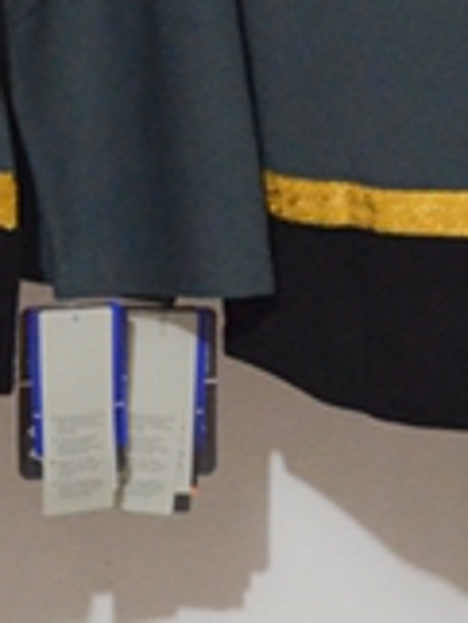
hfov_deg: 5.9
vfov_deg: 7.7
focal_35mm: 250
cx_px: 50
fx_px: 4508
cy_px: -348
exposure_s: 1/15
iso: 4000
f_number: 4.2
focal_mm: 35
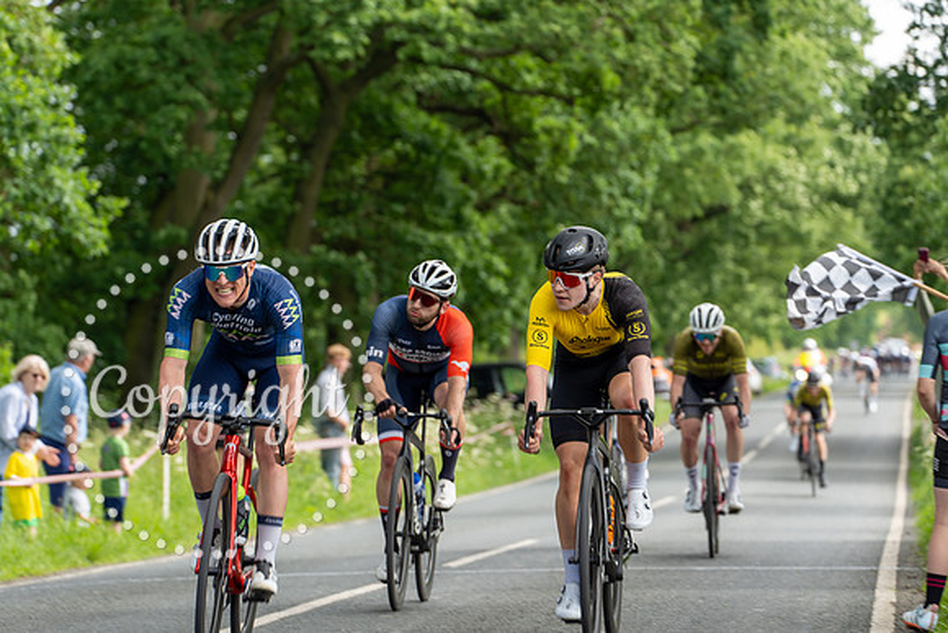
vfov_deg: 8.9
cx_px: 474
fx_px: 4082
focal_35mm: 155
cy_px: 316
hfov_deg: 13.2
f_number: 4.5
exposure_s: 1/160
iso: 100
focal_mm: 155
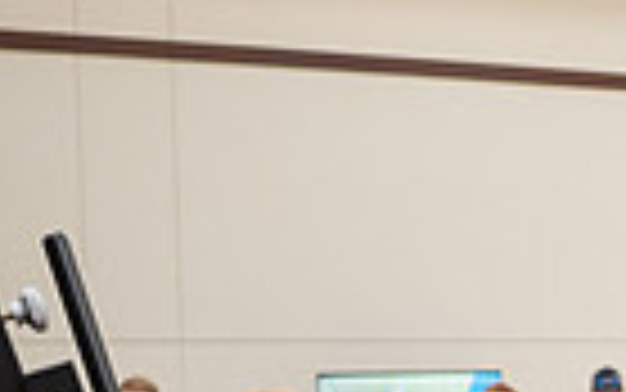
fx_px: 1741
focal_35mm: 102
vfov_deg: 12.3
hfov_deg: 18.0
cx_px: 959
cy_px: 552
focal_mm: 24
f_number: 2.8
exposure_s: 1/200
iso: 1000
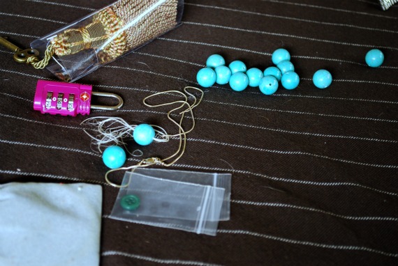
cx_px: 199
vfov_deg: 20.7
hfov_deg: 30.5
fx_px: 731
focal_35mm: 66
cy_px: 133
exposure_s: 1/1.6
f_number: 5.3
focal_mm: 44
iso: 400
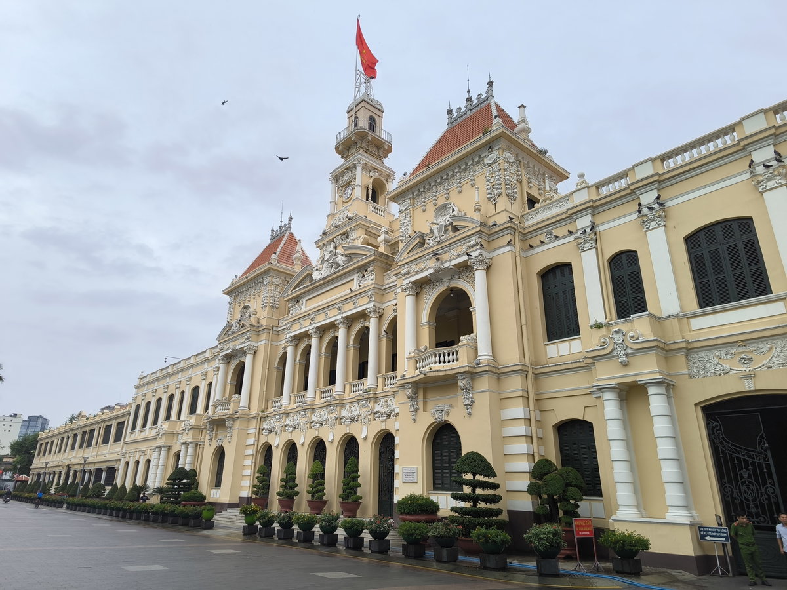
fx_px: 523
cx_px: 394
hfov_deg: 73.9
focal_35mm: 23
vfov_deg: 58.9
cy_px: 295
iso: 80
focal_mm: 5.35
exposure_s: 1/346
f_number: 1.77
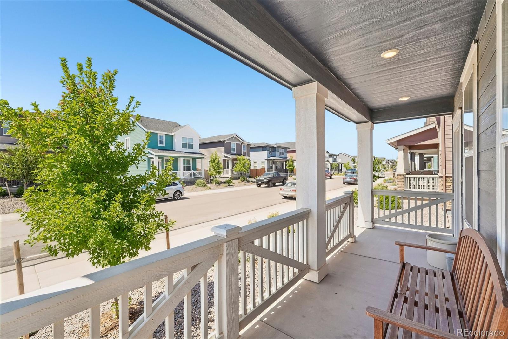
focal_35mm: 15
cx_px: 254
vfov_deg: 77.3
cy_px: 170
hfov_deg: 100.4
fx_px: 212
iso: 800
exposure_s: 1/250
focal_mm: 10
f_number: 8
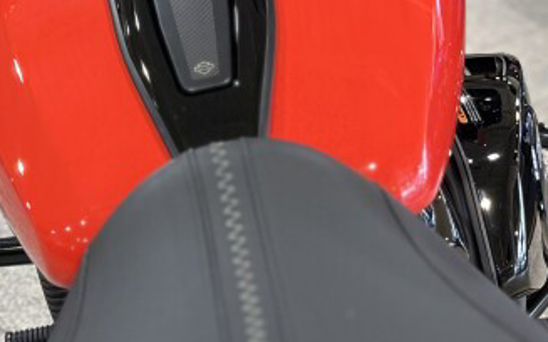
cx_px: 180
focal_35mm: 90
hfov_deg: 23.0
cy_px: -84
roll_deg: -2.0
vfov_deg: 14.0
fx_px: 1343
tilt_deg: -12.5
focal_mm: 5.1
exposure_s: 1/60
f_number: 1.6
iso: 160
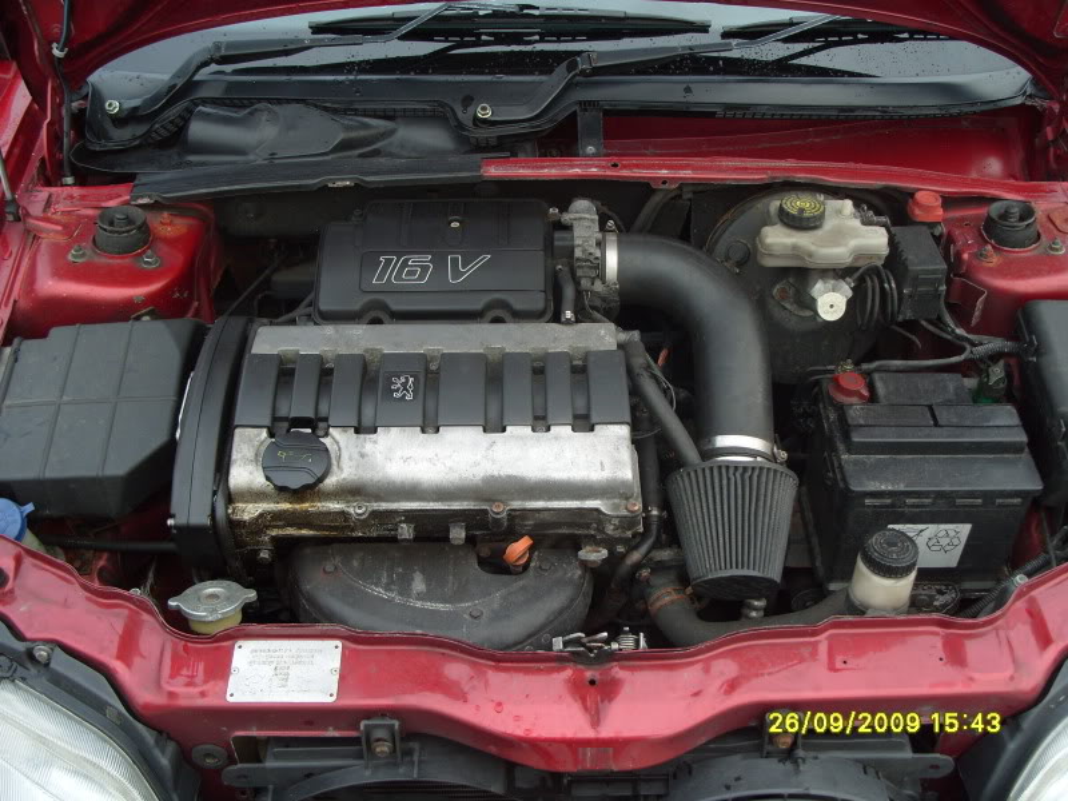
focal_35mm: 35
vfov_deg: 40.7
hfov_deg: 52.6
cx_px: 534
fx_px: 1080
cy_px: 400
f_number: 2.8
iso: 80
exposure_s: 1/45
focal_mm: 7.8
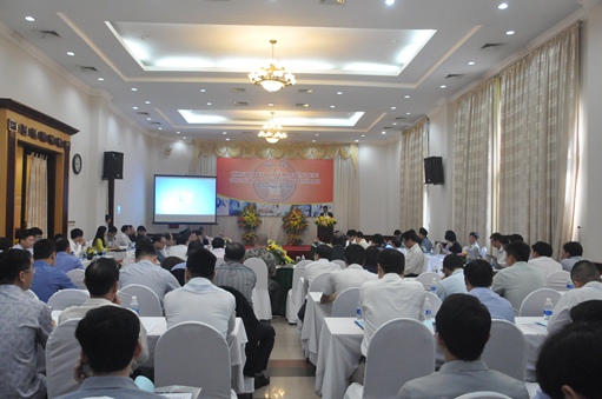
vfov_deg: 41.6
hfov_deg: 59.6
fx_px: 526
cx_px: 301
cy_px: 200
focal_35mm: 32
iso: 3200
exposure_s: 1/100
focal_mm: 21
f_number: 6.3
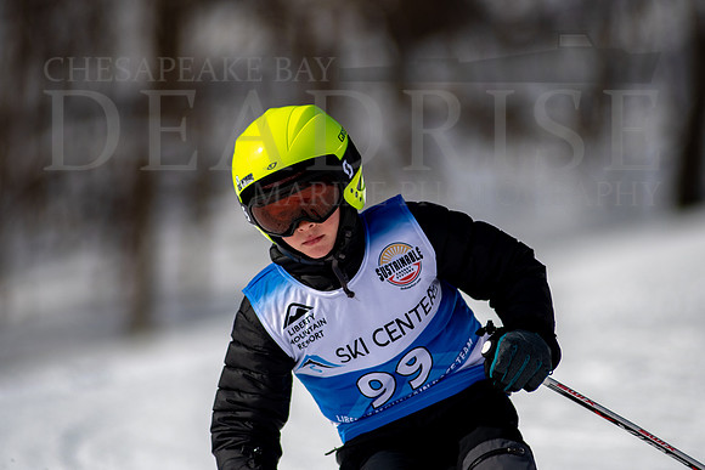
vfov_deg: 2.8
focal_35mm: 491
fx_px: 9620
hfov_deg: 4.2
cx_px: 385
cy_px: 235
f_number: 2.8
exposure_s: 1/6400
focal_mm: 300
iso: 100
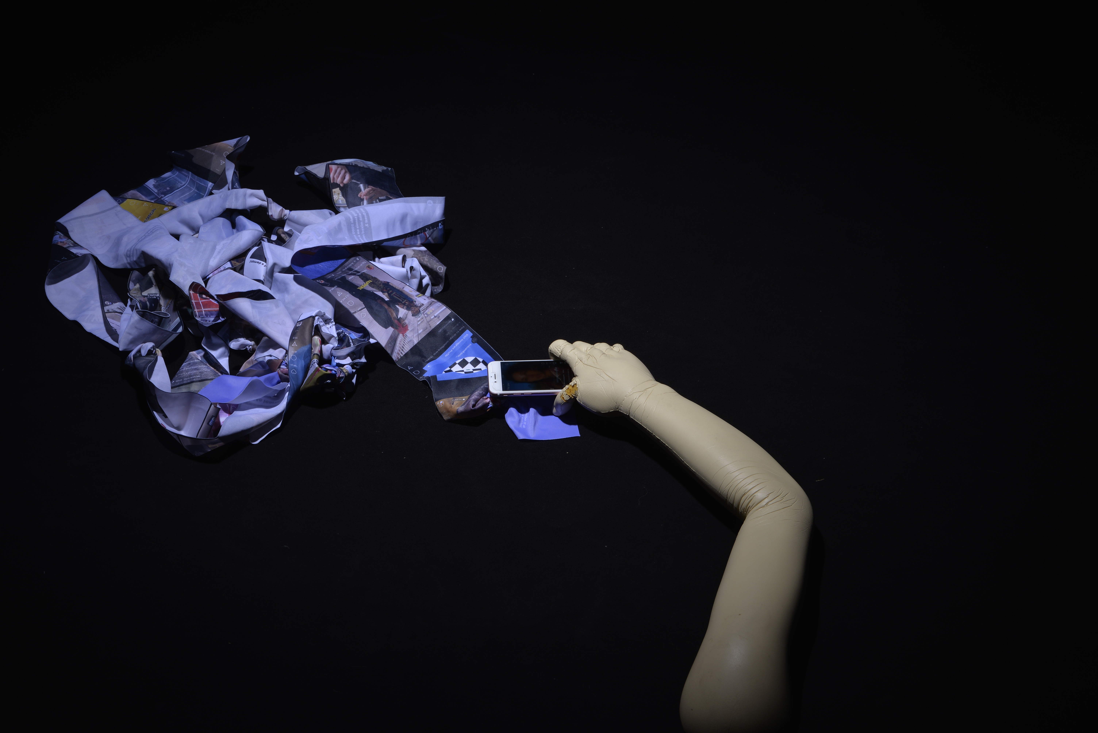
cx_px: 549
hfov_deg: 23.9
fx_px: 2593
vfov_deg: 16.1
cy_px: 366
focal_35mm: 85
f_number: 16
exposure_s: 2
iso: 100
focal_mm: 85
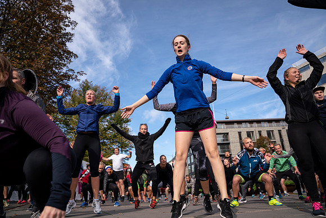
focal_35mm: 24
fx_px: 217
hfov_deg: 73.7
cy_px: 109
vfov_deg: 53.2
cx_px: 163
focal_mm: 24
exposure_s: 1/1600
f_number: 2.8
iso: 100
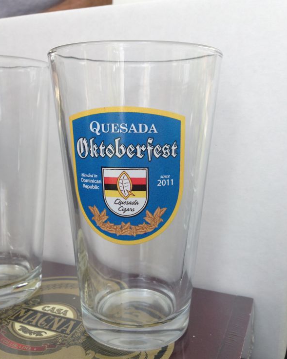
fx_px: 372
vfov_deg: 51.5
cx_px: 141
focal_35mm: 35
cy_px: 172
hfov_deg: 42.2
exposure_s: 1/290
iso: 50
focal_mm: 4.12
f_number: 2.4
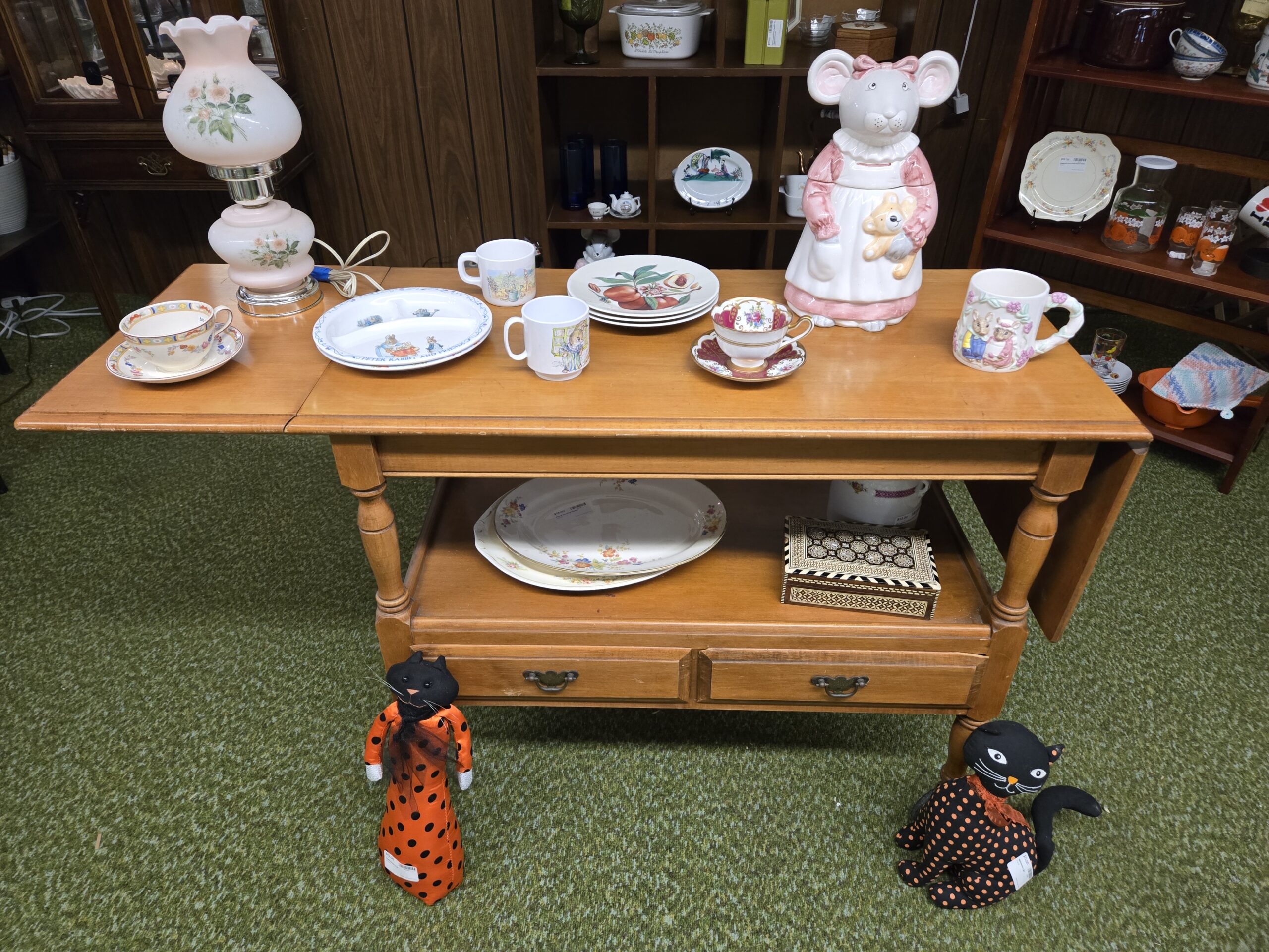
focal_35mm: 23
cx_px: 634
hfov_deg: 73.9
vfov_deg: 58.9
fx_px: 843
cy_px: 476
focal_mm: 5.4
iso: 400
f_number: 1.8
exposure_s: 1/120
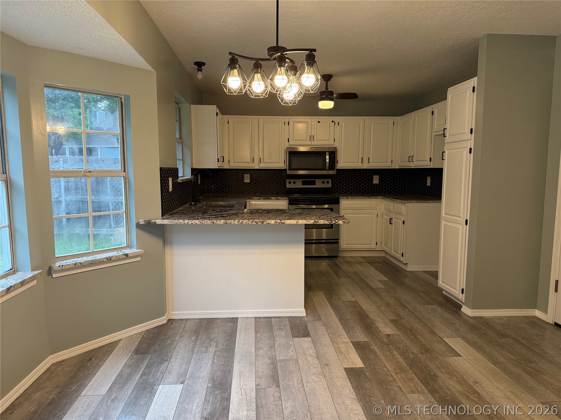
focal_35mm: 24
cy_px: 210
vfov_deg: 56.8
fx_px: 389
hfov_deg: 71.6
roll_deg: +0.2
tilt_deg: -5.9
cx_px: 280
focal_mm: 6.76
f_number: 1.78
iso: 250
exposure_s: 1/120
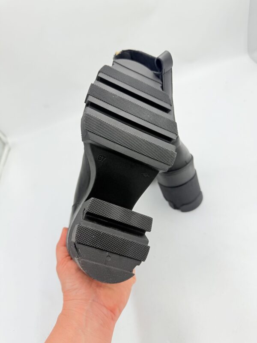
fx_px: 238
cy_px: 172
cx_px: 128
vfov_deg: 71.6
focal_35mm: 24
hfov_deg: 56.8
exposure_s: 1/858
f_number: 1.78
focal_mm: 6.76
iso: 80
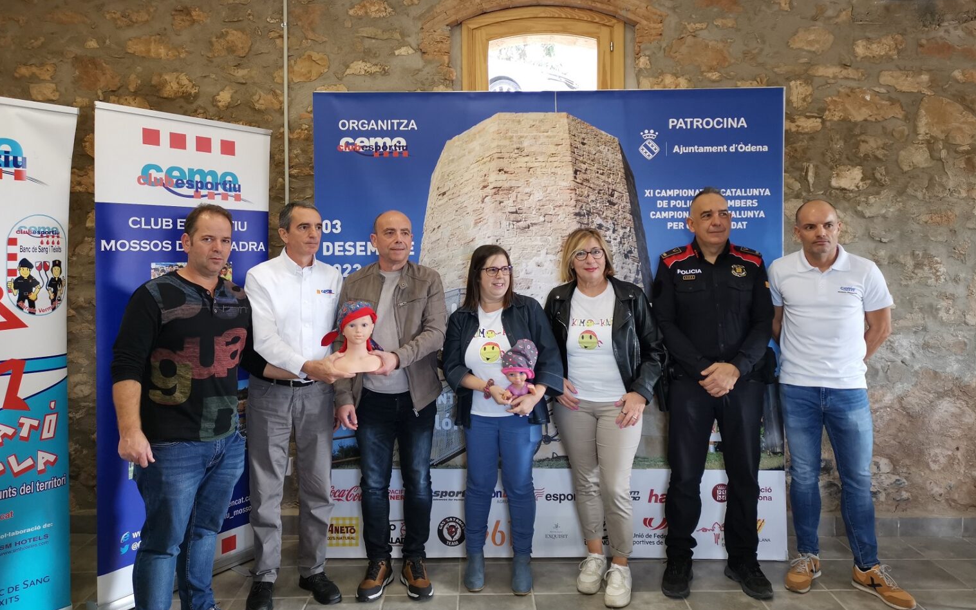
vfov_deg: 43.1
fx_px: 771
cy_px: 268
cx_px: 489
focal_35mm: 29
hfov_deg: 64.6
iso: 200
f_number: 1.8
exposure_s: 1/100
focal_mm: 5.58
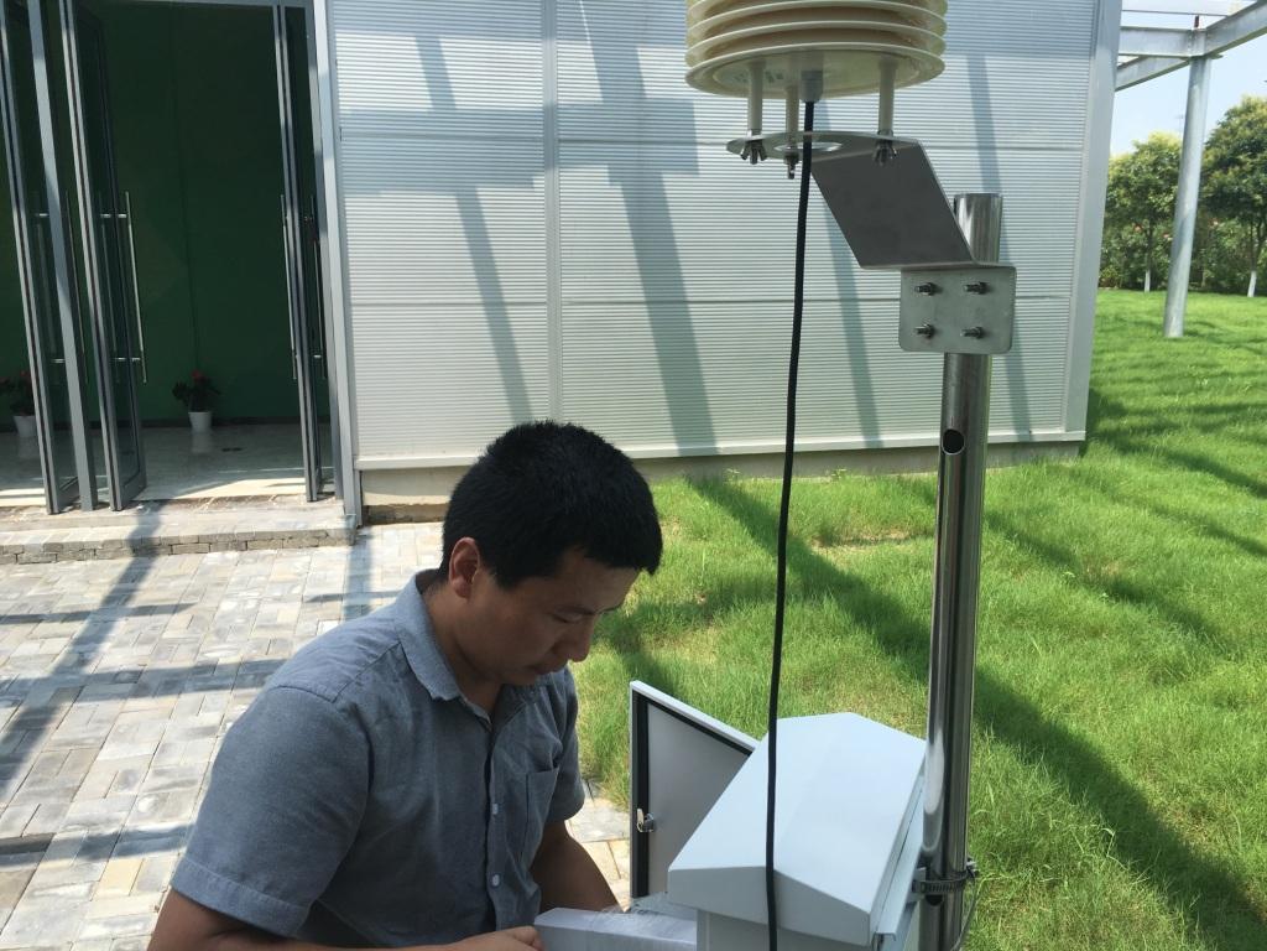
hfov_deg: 61.7
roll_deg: -0.2
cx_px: 634
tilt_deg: -13.4
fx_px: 1061
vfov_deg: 48.2
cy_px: 476
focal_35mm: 29
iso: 25
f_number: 2.2
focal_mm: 4.15
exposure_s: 1/801
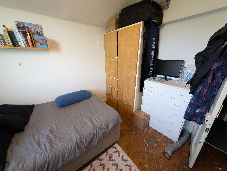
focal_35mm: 12
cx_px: 114
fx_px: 79
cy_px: 86
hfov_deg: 110.5
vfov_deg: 94.6
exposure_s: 1/23.8
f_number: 1.95
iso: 68
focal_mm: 2.23
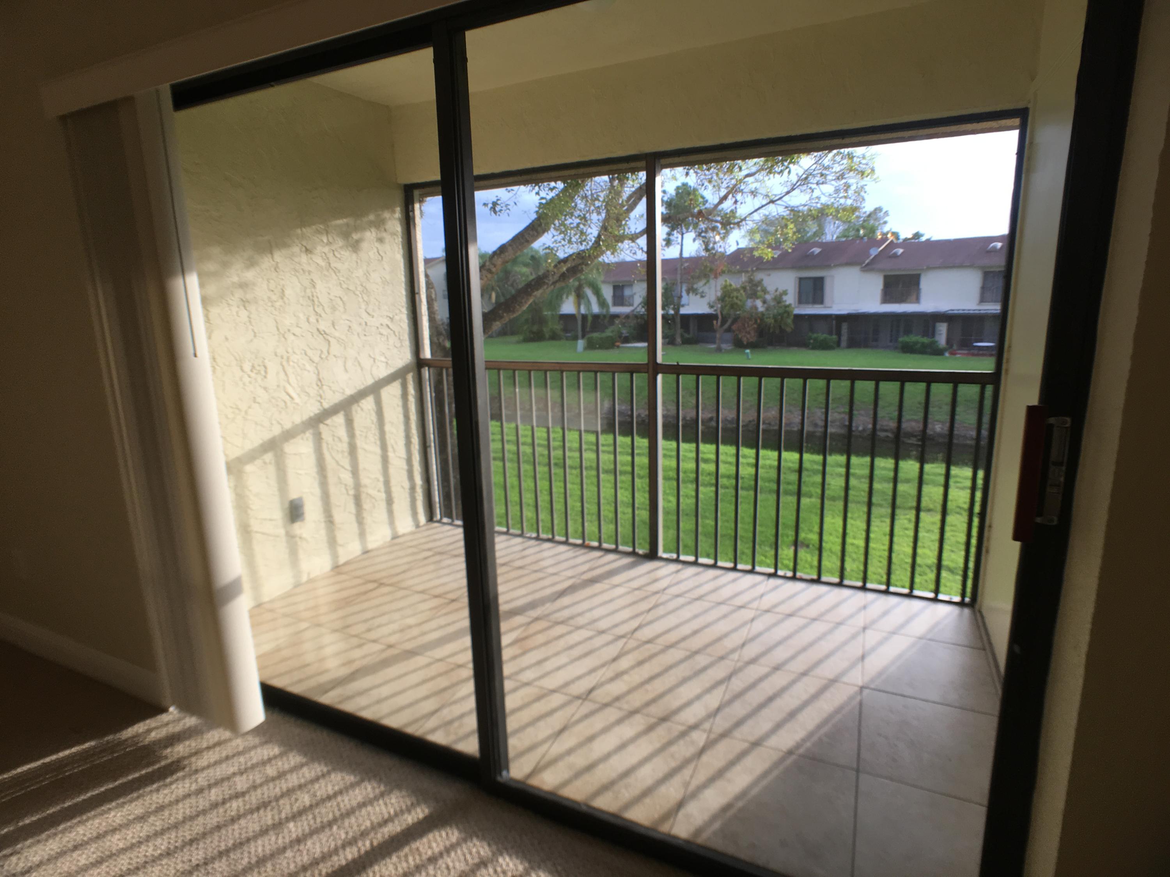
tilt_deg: -11.7
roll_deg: +1.4
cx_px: 585
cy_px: 438
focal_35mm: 29
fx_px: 980
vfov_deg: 48.2
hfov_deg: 61.7
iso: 32
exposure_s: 1/120
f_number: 2.2
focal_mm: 4.15
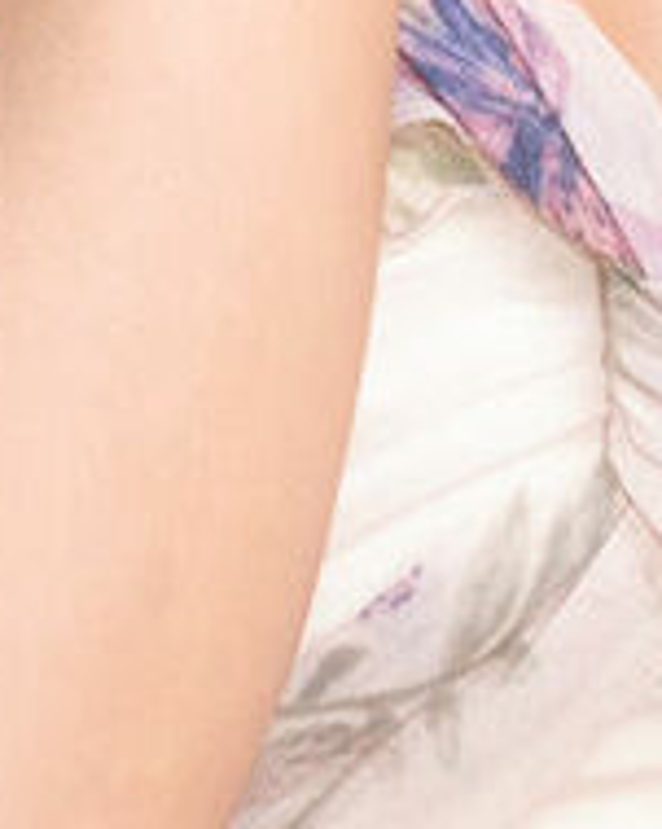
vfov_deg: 2.8
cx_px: 833
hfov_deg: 2.3
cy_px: -772
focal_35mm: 687
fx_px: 16839
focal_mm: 88
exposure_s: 1/125
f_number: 4
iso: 640
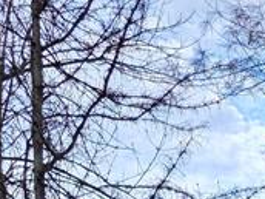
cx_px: 361
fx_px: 1049
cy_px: 566
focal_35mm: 137
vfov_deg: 9.1
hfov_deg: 13.8
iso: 40
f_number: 1.7
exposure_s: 1/359
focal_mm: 6.3
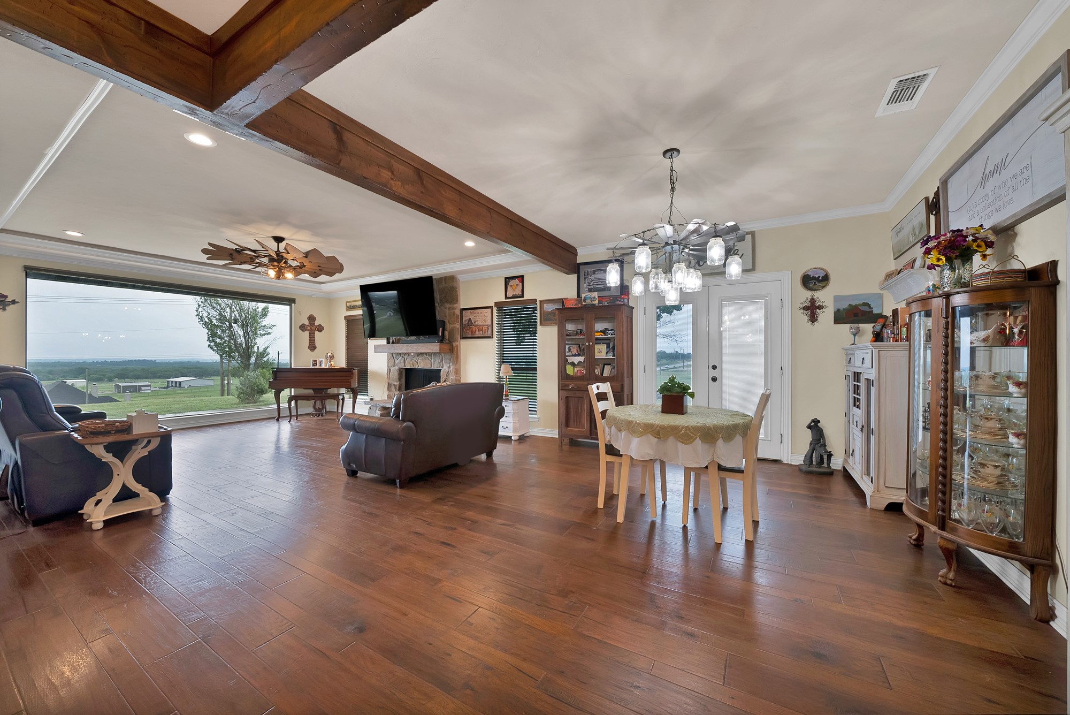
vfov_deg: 90.1
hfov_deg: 112.6
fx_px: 357
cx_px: 535
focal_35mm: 12
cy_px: 358
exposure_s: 1/10
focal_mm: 12
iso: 640
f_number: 9
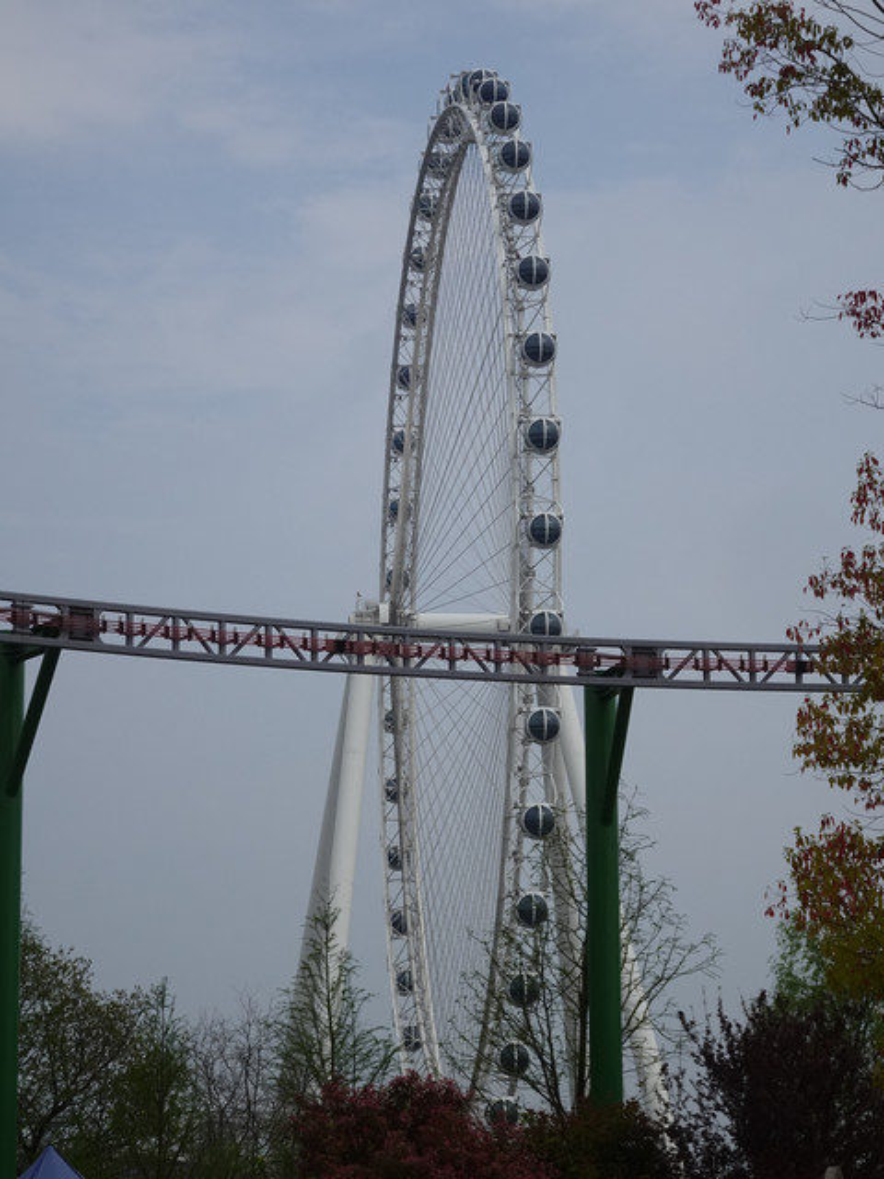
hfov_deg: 16.2
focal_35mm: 91
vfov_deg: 21.5
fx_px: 3099
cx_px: 442
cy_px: 590
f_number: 5
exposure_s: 1/800
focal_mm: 14.29
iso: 80
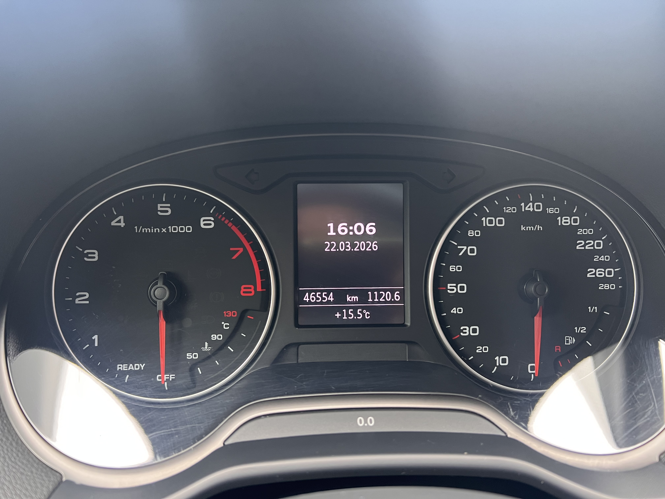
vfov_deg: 53.1
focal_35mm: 26
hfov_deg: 67.3
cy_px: 250
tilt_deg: -23.8
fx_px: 499
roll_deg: -1.1
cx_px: 332
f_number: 1.5
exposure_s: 1/60
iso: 320
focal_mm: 5.7
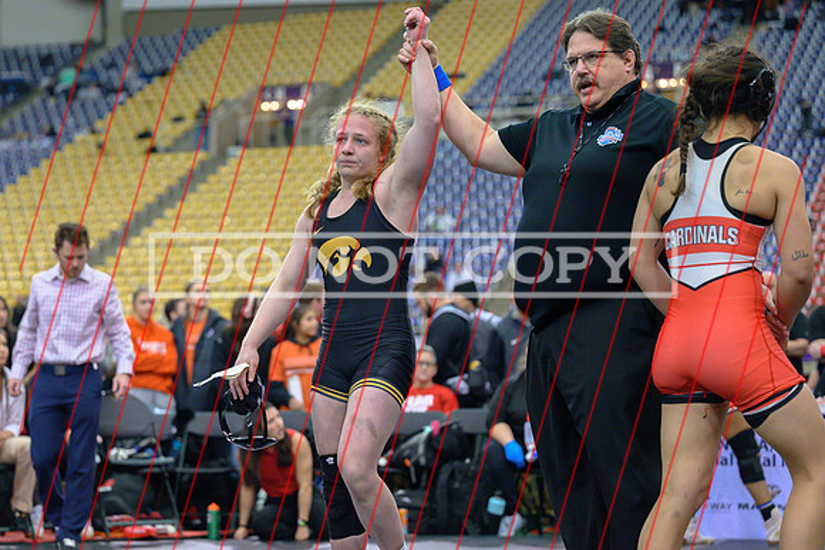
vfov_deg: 13.8
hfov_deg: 20.5
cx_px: 334
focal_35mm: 99
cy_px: 244
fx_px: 2274
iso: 3600
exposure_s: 1/800
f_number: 2.8
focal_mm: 83
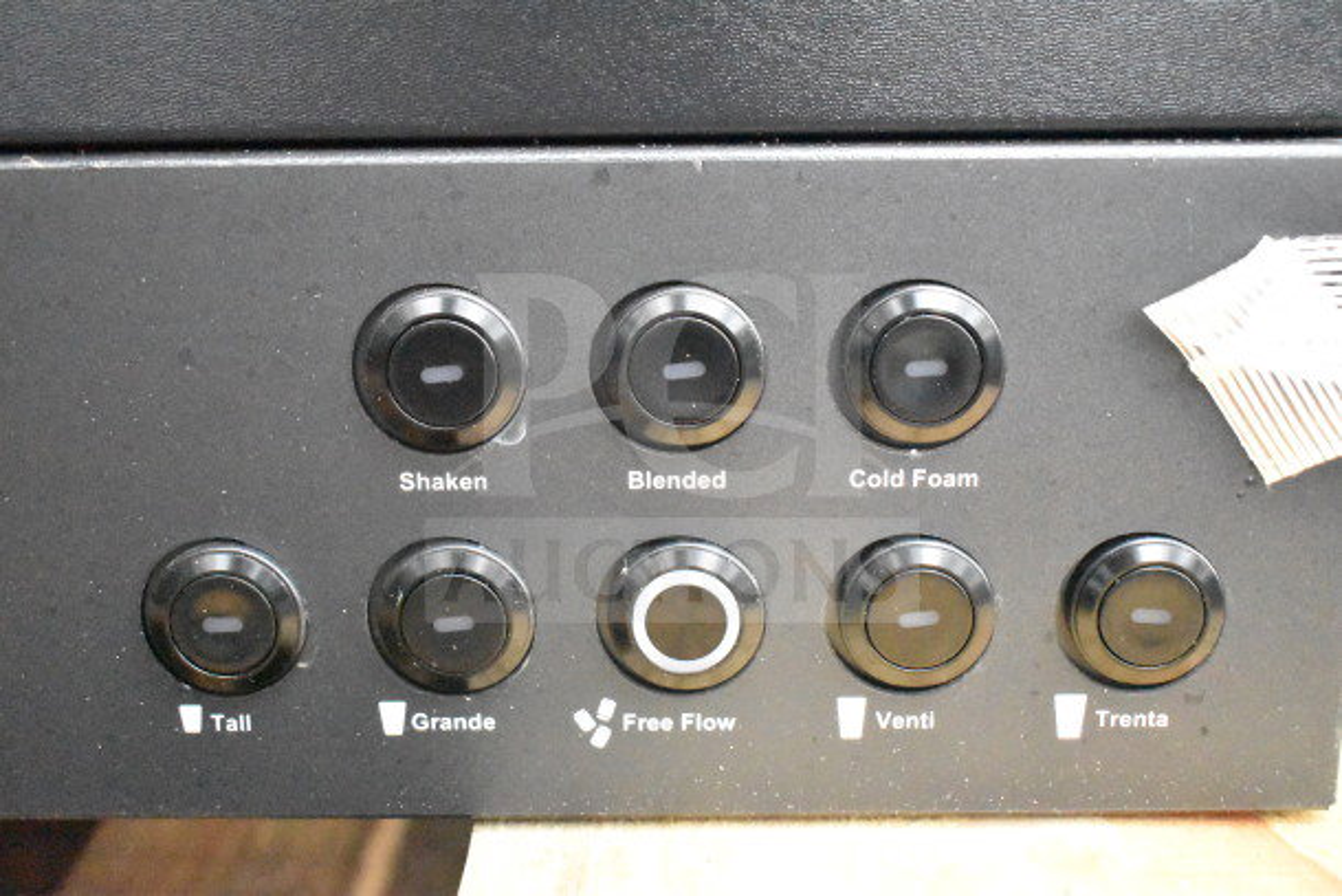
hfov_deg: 38.9
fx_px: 1901
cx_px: 671
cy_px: 448
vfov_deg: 26.5
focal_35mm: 51
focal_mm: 34
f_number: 4.5
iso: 25600
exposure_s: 1/3200
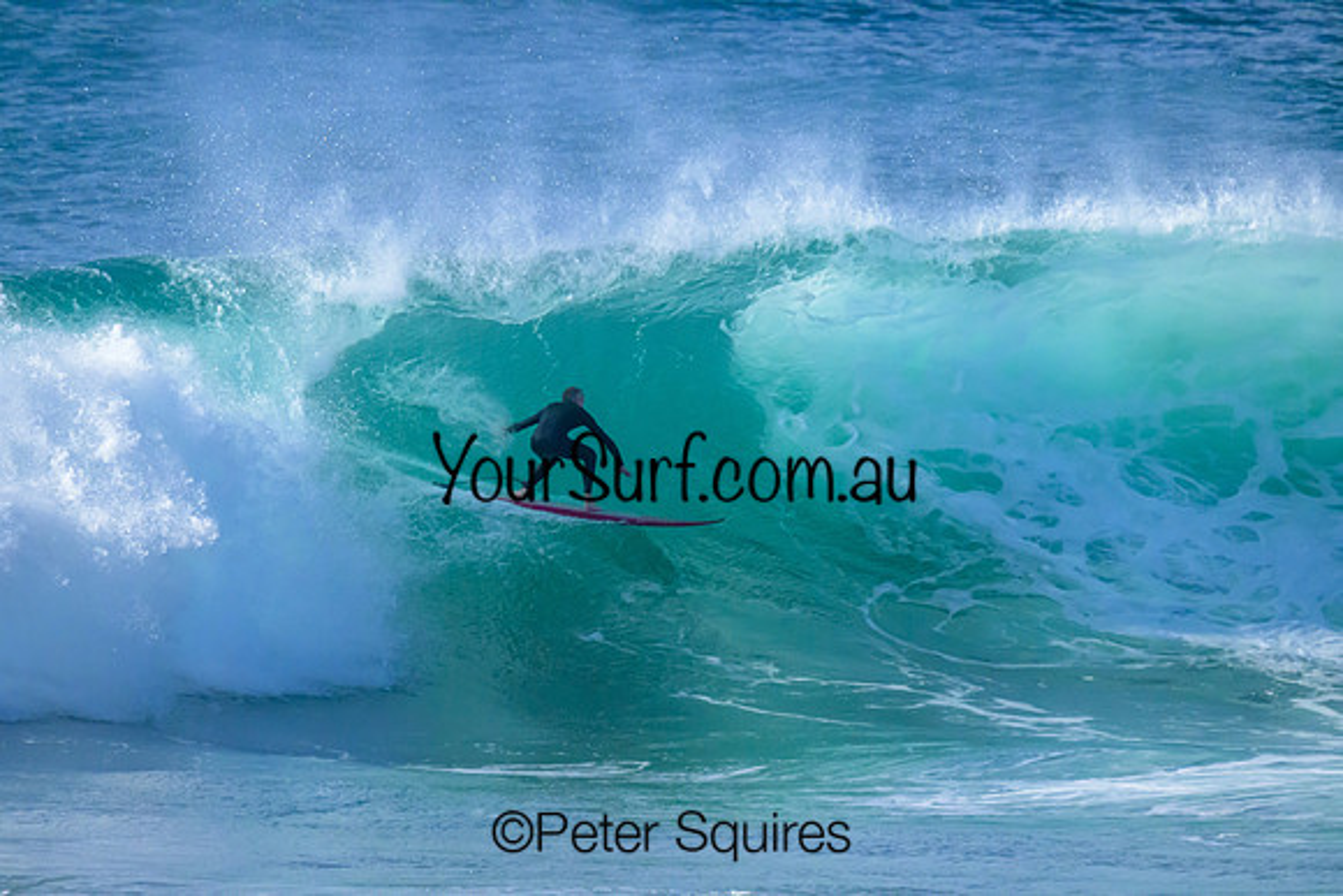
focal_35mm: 690
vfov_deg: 2.0
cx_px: 672
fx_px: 25746
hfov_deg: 3.0
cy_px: 448
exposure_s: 1/2500
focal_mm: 690
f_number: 11
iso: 11400
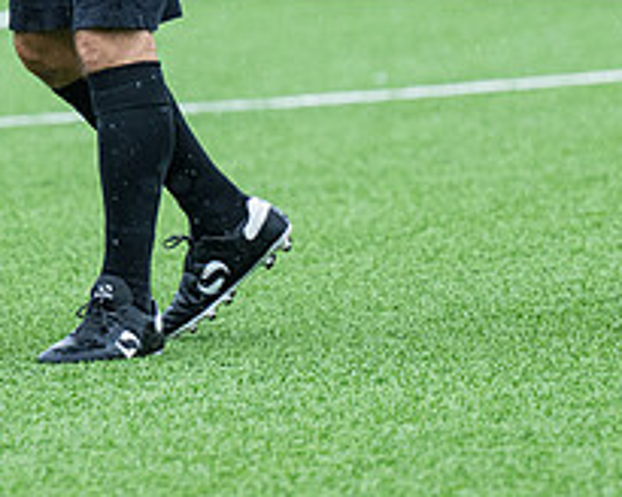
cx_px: 232
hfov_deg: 3.0
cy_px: -118
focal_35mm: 656
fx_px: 12076
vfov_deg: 2.4
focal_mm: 195
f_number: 4
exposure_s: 1/1250
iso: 800
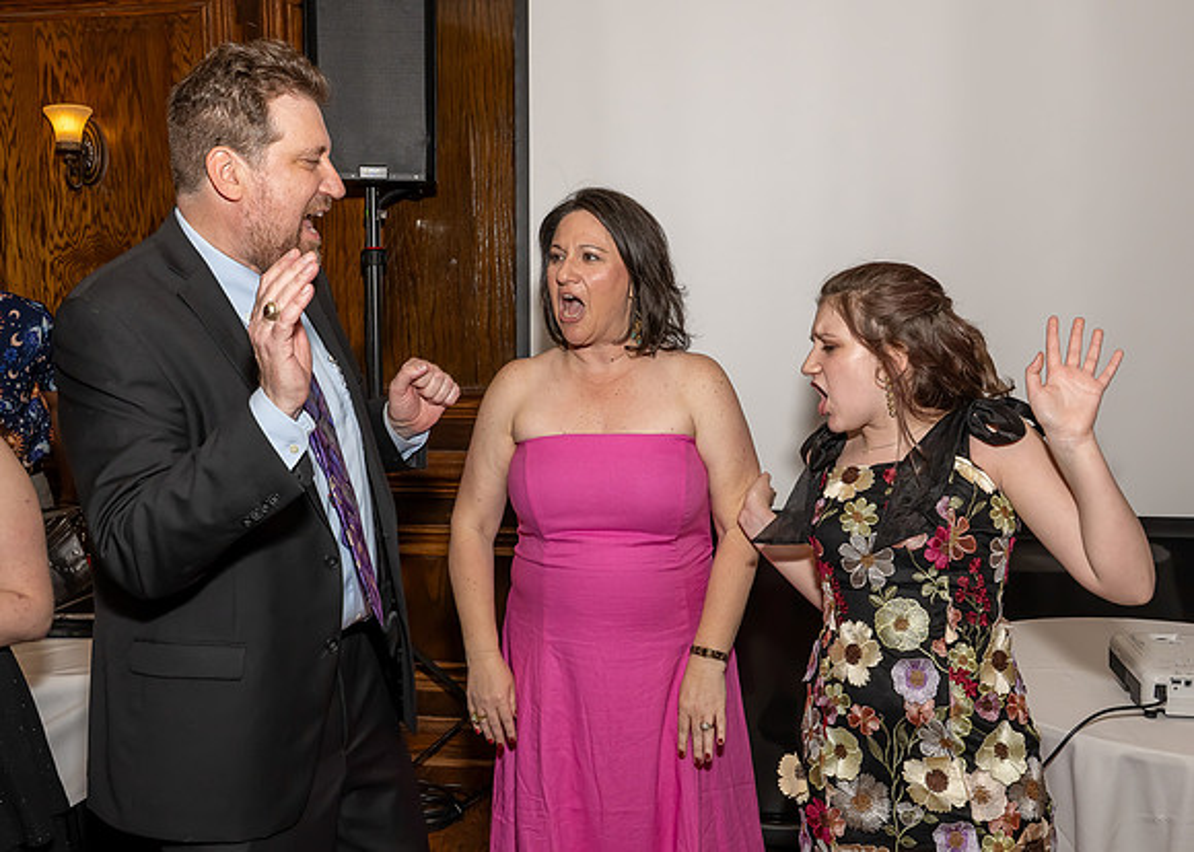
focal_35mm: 35
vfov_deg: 39.6
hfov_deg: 53.5
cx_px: 539
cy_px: 467
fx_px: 1182
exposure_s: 1/250
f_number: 8
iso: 640
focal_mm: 24
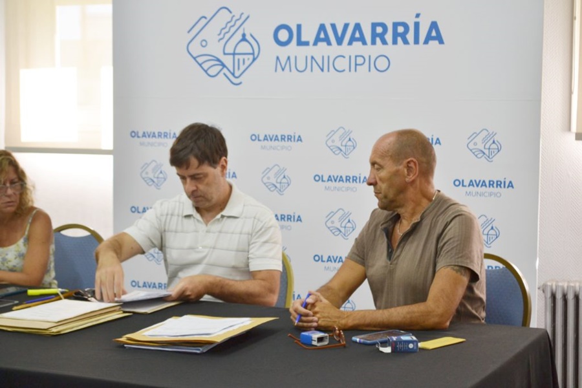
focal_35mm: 72
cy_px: 194
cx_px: 291
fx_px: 1164
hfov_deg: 28.1
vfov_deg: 18.9
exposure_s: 1/60
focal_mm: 48
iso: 400
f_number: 5.3
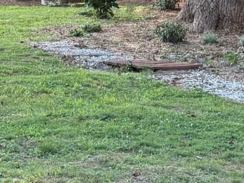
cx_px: 12
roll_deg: -0.5
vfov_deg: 10.6
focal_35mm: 138
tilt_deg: +3.6
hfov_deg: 14.1
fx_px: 973
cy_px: -10
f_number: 1.78
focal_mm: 6.76
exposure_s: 1/240
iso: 100
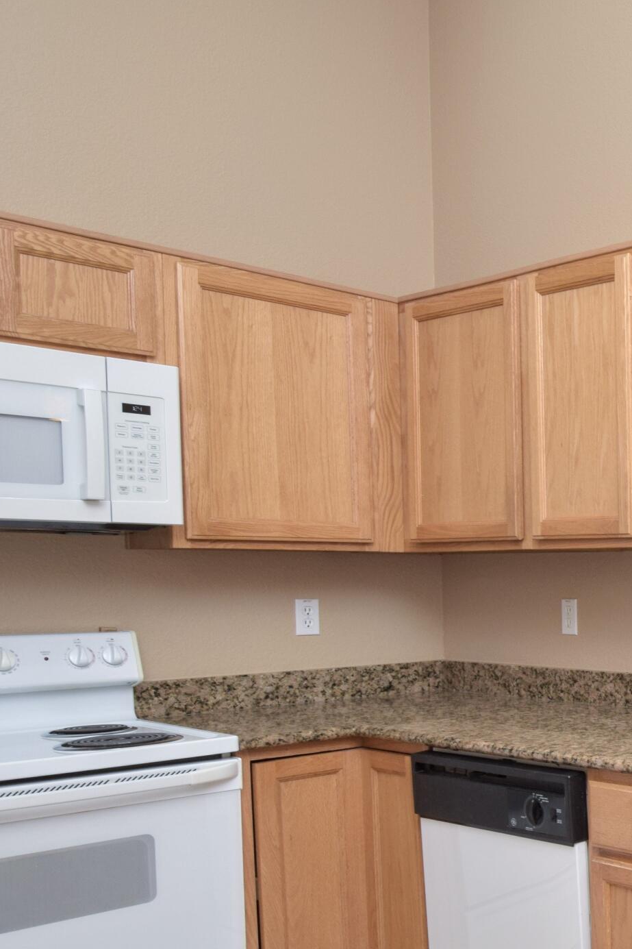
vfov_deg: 48.6
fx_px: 1027
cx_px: 950
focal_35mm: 39
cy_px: 648
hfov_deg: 25.6
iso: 400
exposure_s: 1/50
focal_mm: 12
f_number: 9
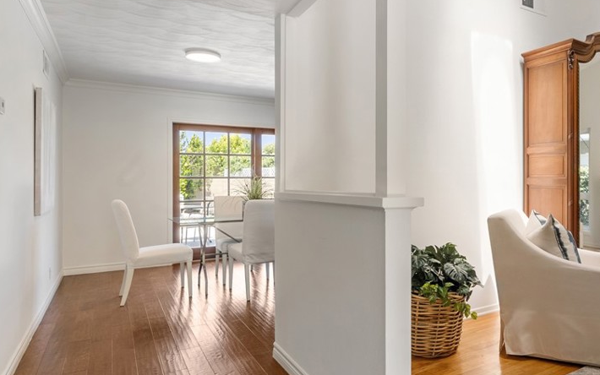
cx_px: 396
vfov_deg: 49.3
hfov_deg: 70.6
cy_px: 181
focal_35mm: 25
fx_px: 409
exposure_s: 1/8
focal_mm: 17
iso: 320
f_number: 9
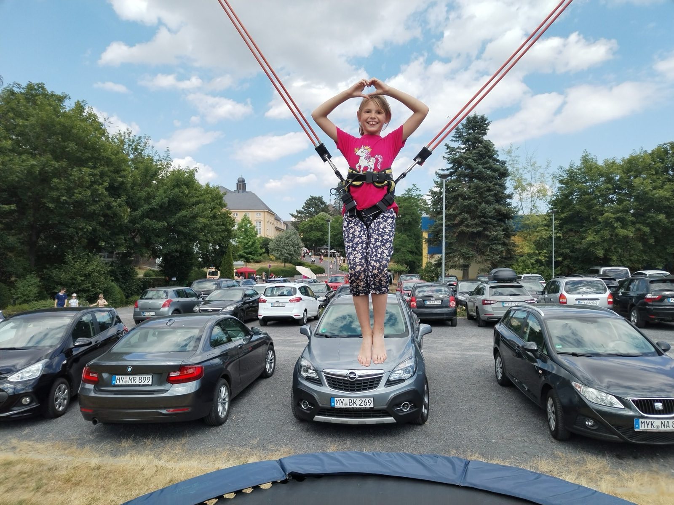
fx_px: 506
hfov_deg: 67.3
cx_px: 337
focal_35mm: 26
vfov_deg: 53.1
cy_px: 252
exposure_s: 1/822
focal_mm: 4.75
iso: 100
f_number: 1.8
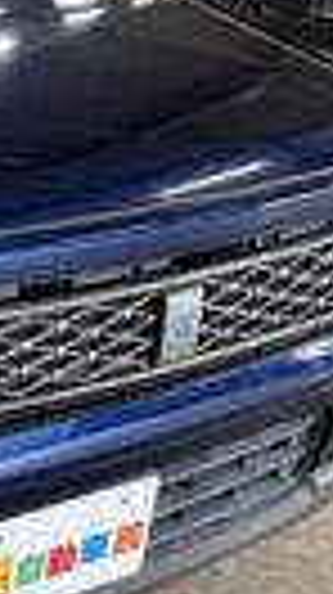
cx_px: -171
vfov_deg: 28.1
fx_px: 1180
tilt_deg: -21.5
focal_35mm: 75
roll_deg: -3.6
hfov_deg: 14.9
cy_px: 200
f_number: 1.6
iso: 400
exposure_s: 1/50
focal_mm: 5.96
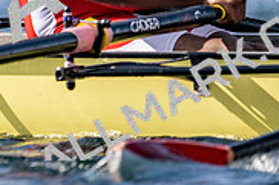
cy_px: -102
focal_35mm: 1277
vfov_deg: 1.1
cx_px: -127
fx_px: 9888
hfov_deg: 1.6
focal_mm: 400
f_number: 4.5
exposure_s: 1/2500
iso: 250
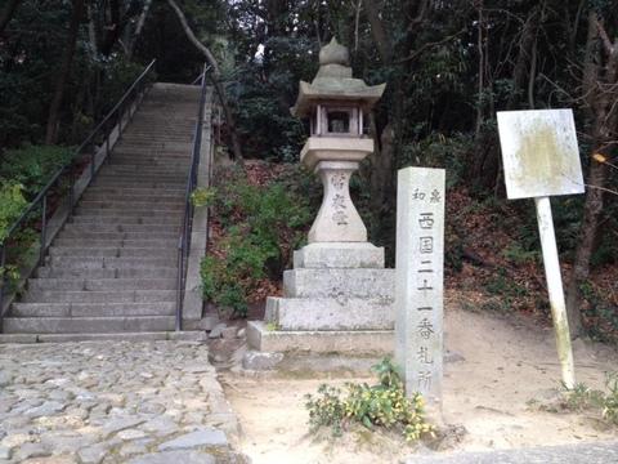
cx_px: 309
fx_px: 625
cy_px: 232
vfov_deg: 40.7
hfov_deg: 52.6
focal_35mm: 35
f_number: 2.4
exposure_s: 1/40
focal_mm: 4.28
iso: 50
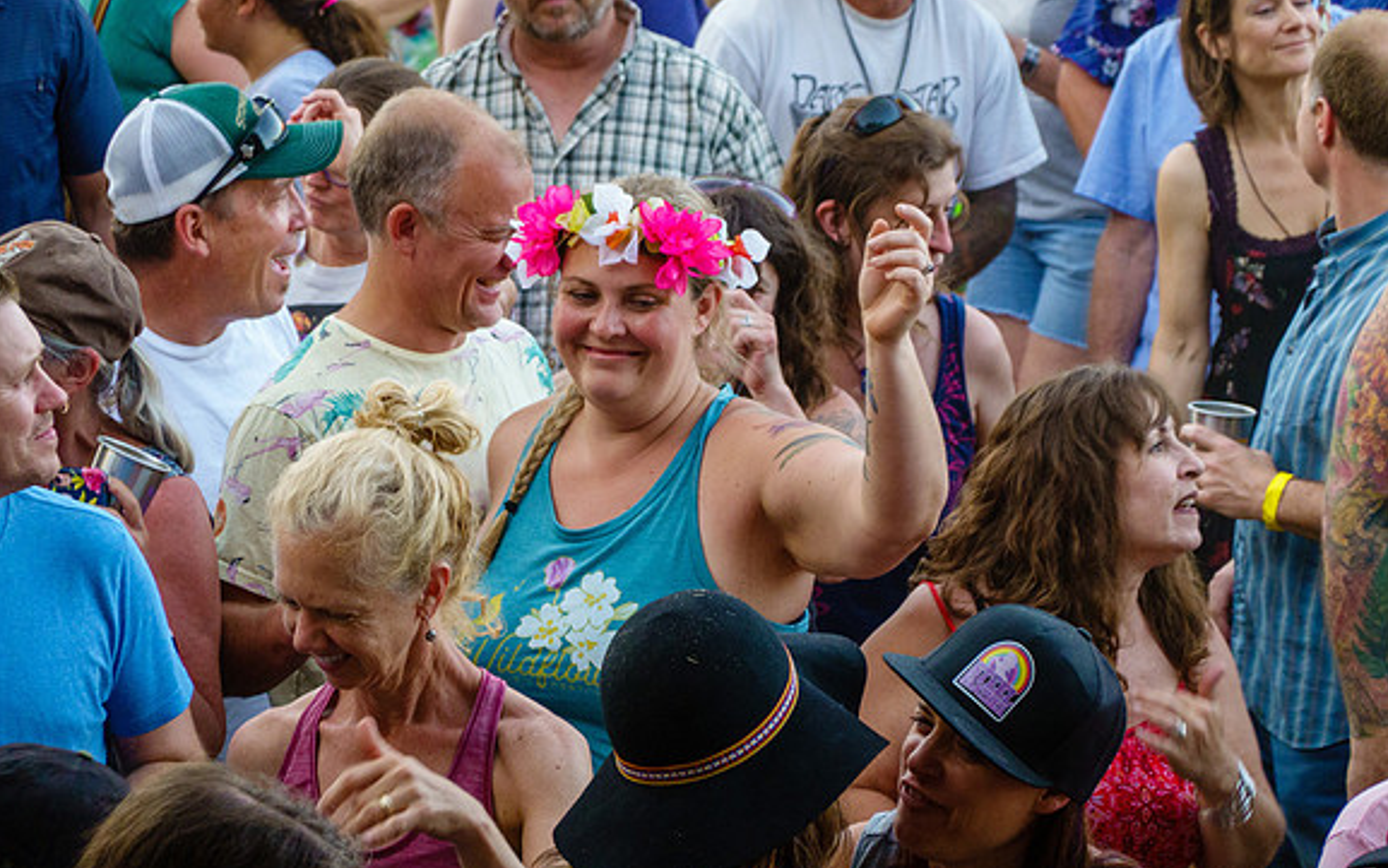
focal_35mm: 205
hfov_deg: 10.2
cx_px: 693
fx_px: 7757
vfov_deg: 6.4
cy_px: 446
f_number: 4.5
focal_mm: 72
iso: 800
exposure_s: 1/200
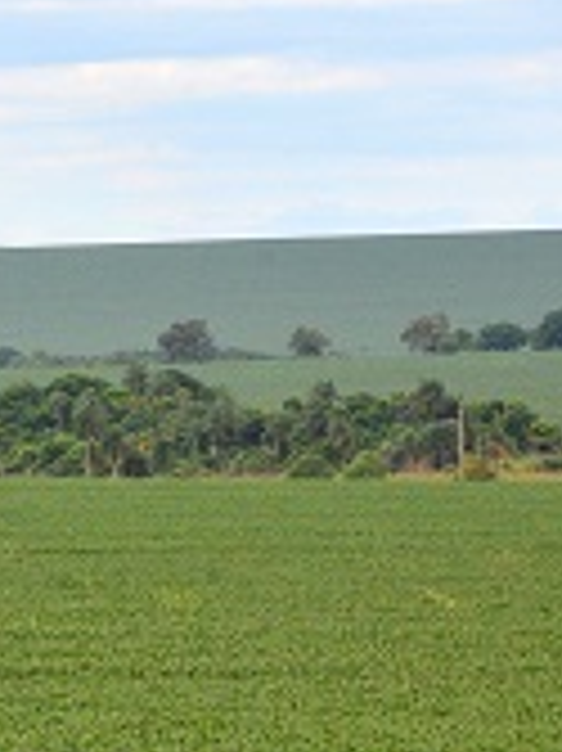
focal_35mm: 583
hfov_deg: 2.5
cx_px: -499
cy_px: 558
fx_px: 12646
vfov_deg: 3.4
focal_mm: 135
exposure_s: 1/250
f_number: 18
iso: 500
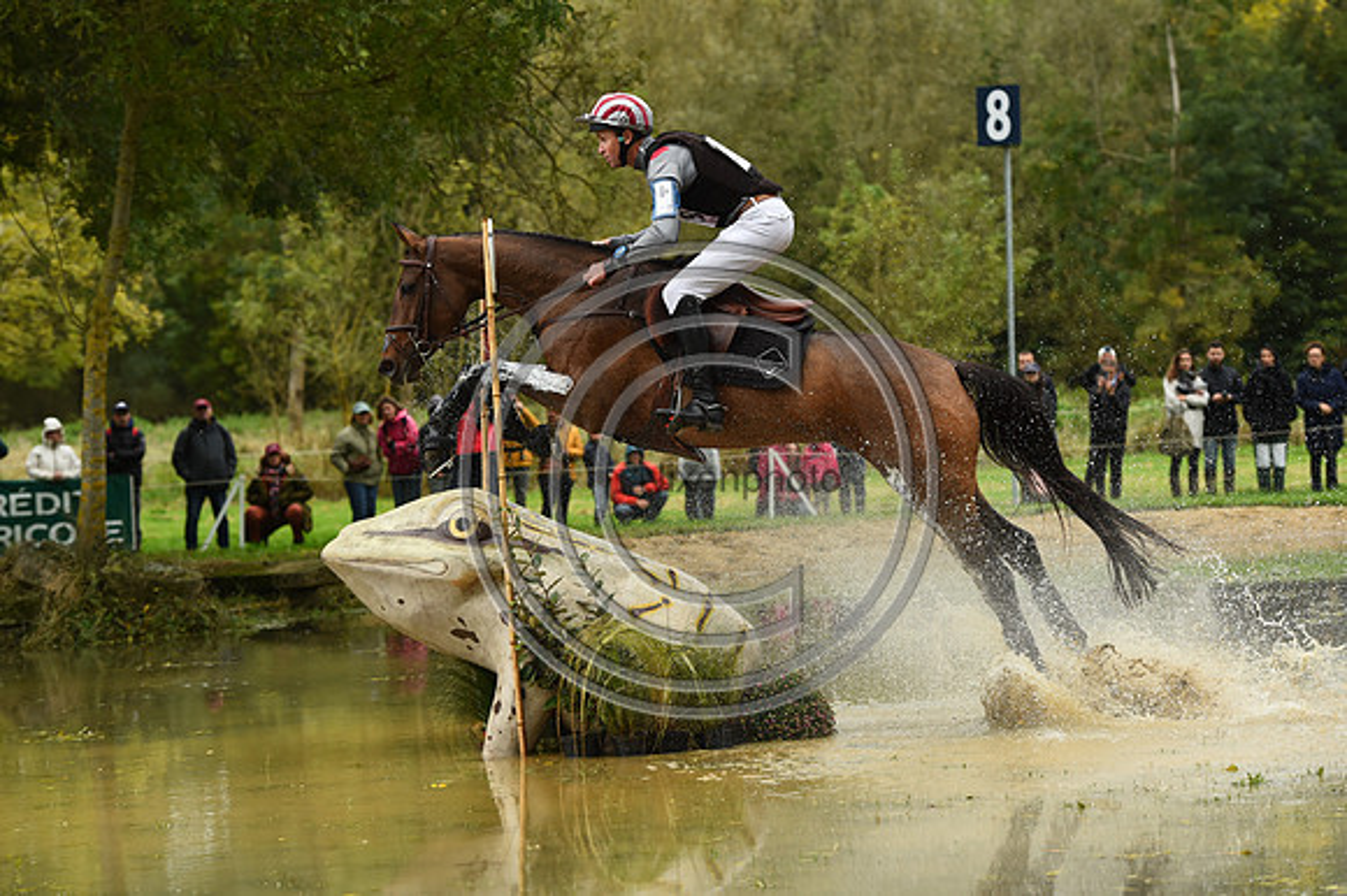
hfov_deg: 18.6
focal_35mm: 110
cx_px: 674
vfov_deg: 12.4
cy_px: 448
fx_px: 4113
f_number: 4.5
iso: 1250
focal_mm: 110
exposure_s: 1/1250
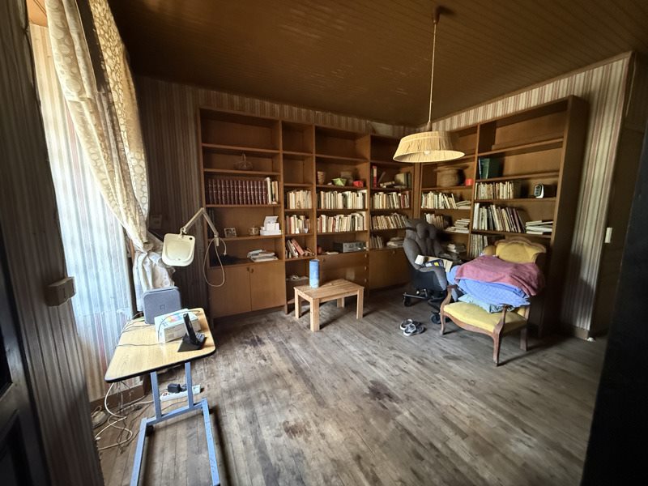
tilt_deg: -7.6
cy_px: 243
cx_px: 324
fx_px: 262
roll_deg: +0.1
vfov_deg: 85.7
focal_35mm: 14
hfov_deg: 102.1
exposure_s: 1/30
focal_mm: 2.22
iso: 1600
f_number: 2.2
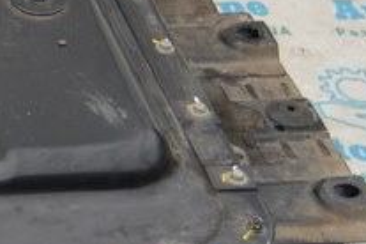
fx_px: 1810
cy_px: -61
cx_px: -515
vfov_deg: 7.6
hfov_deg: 10.1
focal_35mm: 178
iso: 100
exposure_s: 1/200
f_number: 4
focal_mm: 24
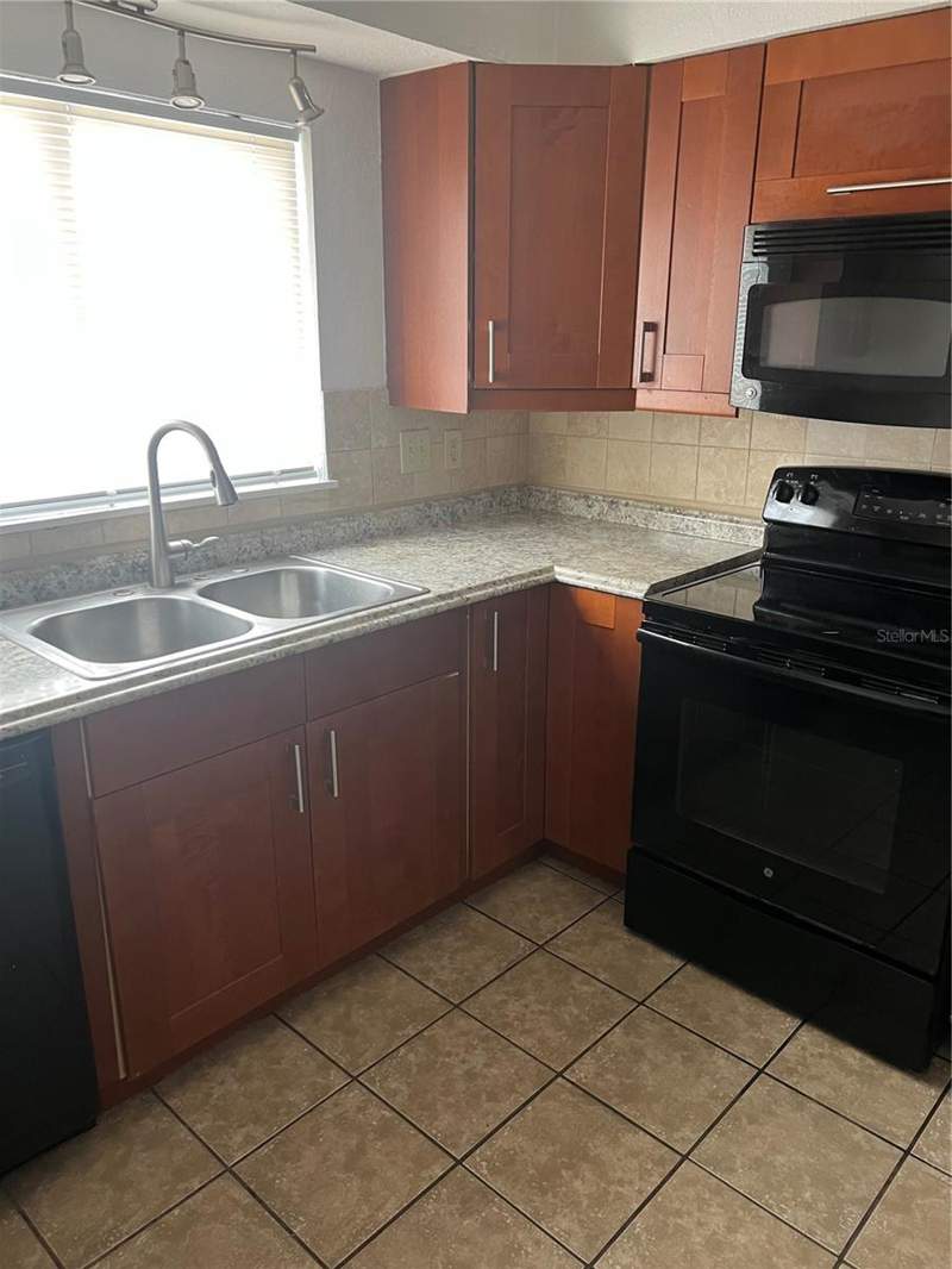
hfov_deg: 53.1
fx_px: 953
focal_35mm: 26
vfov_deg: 67.3
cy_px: 634
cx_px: 476
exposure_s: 1/60
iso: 200
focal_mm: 5.7
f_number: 1.5
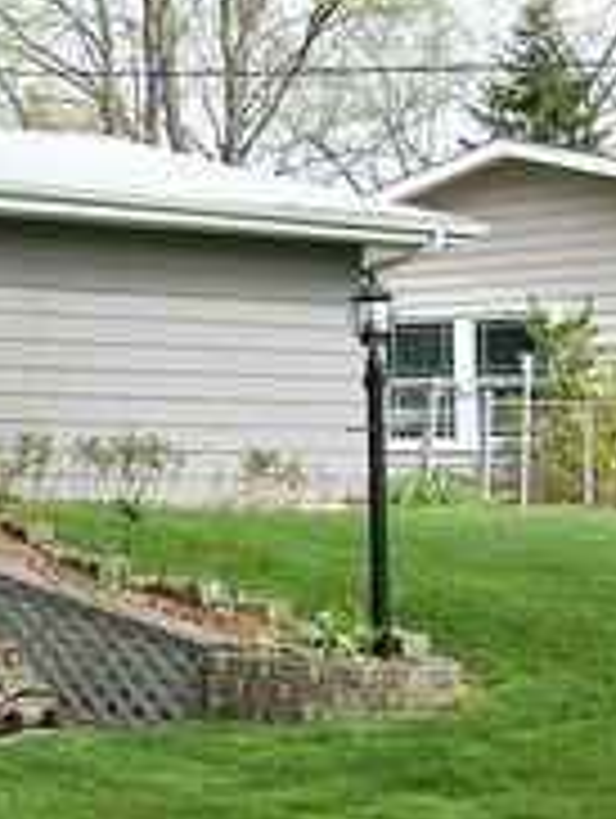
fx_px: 1917
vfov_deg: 24.0
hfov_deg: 14.0
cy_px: 274
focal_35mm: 81
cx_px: -769
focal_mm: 16
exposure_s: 1/500
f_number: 10
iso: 800
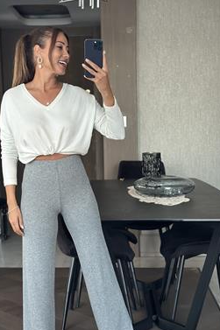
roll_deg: +1.8
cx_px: 75
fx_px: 615
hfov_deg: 20.2
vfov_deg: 30.0
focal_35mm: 67
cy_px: 193
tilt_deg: -19.2
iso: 400
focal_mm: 6.86
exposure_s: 1/40
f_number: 1.78
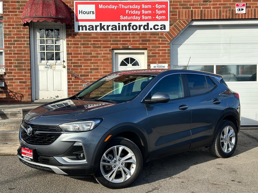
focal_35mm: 49
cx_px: 131
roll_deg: +1.0
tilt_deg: -1.8
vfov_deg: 29.7
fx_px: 365
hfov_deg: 38.9
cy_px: 95
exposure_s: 1/2667
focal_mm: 6.86
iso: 64
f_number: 1.78
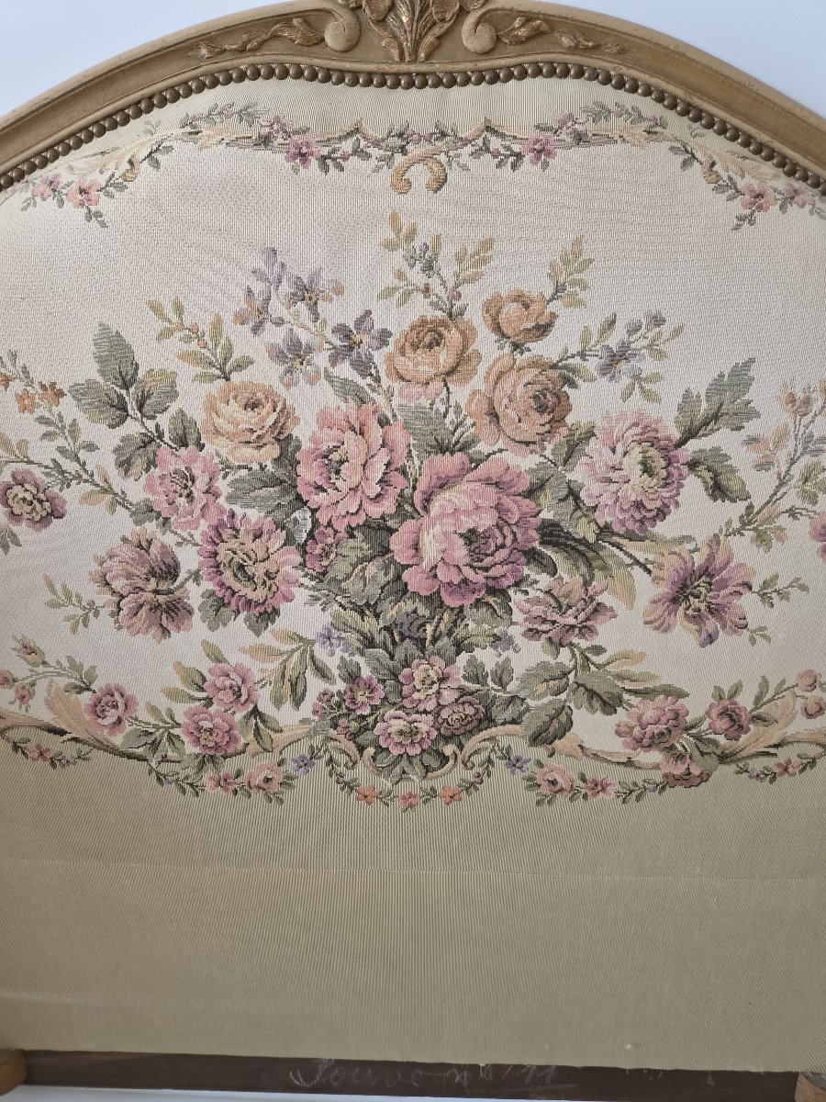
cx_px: 413
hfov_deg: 58.9
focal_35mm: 23
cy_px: 551
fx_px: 732
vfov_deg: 73.9
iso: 125
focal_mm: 5.4
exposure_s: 1/100
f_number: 1.8
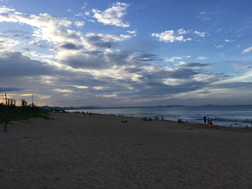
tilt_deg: +4.3
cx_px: 126
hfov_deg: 61.7
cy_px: 94
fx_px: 211
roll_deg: +0.7
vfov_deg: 48.2
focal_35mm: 29
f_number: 2.2
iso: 25
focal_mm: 4.15
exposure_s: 1/493
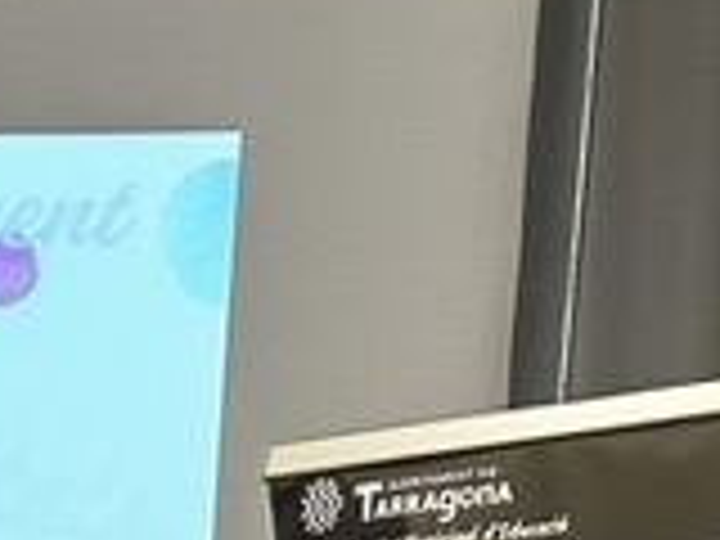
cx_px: -1148
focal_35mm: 308
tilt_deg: +2.2
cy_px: 1449
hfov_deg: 6.1
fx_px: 6406
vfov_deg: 4.7
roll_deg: -3.1
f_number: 1.78
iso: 64
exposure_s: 1/50
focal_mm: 6.86
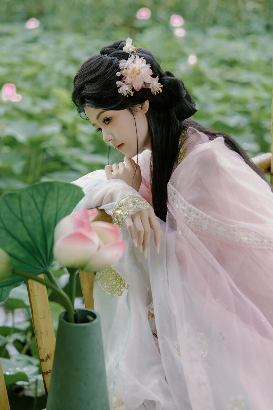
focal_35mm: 73
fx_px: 831
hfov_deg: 18.7
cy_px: 198
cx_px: 139
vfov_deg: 27.7
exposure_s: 1/100
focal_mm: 70
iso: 100
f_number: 2.8
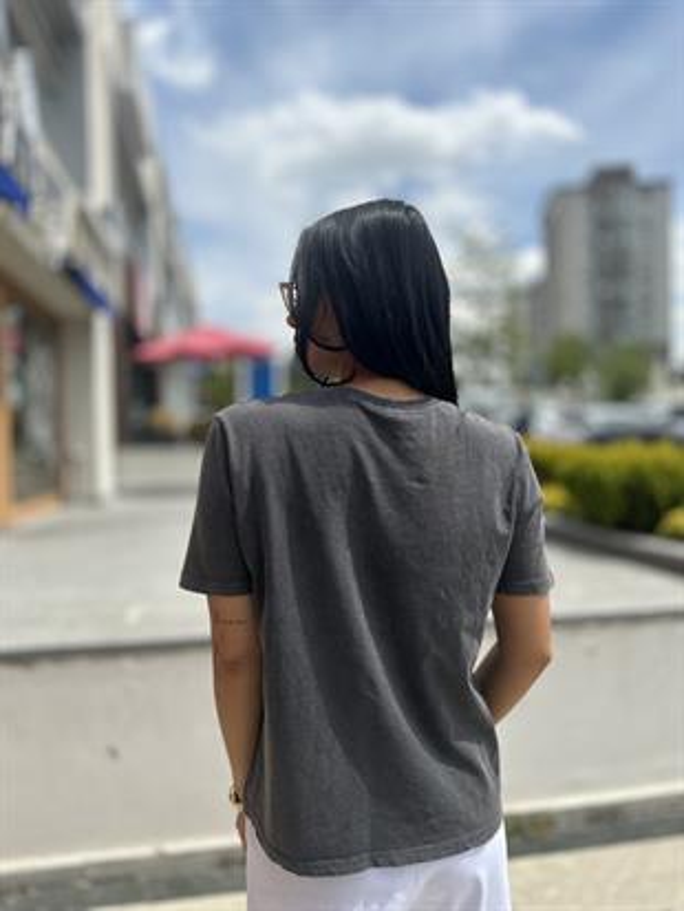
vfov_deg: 71.6
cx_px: 342
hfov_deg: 56.8
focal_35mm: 24
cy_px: 456
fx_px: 632
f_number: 1.78
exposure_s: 1/5263
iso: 80
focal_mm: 6.86
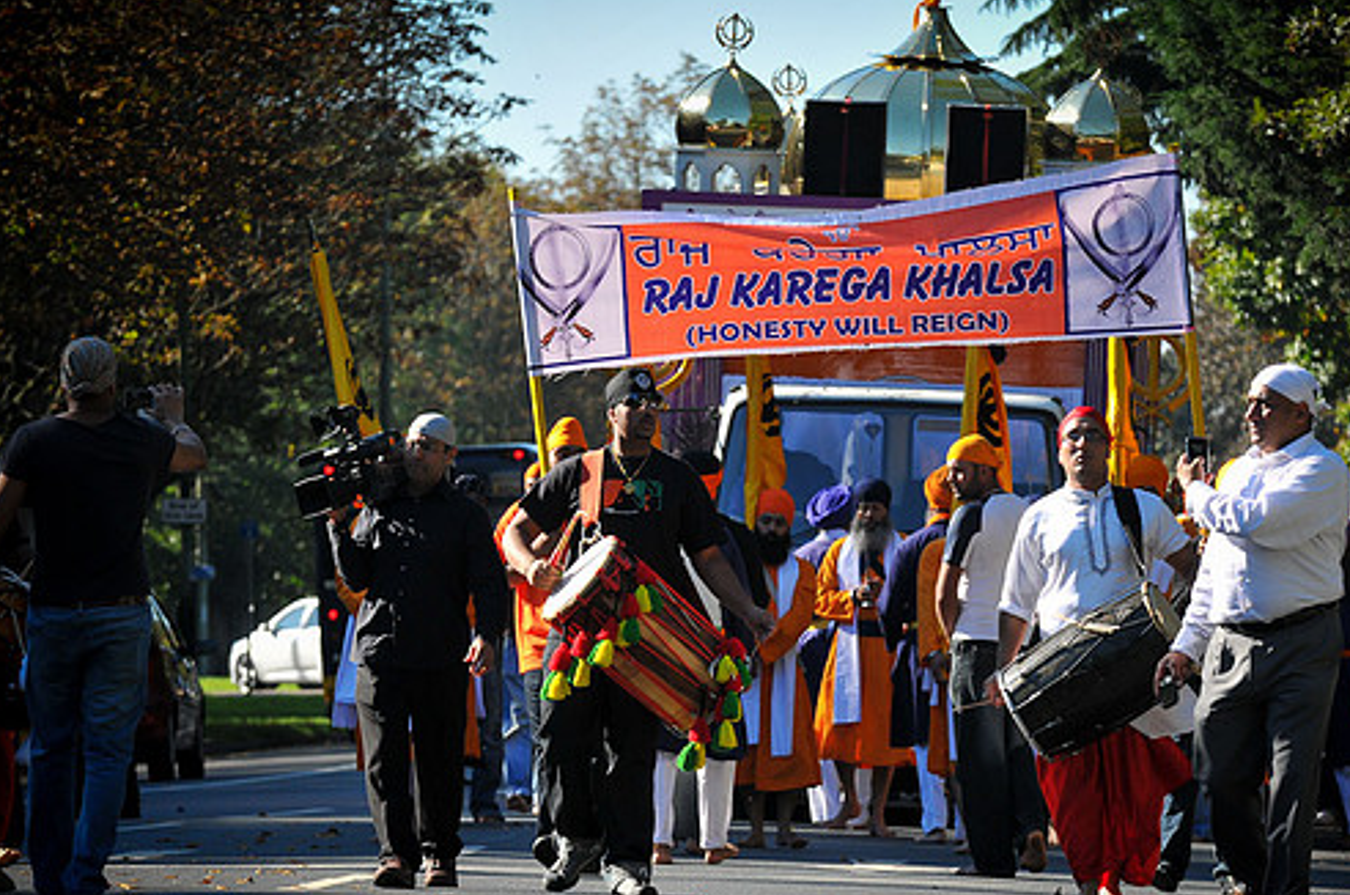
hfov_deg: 5.8
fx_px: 13249
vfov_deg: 3.9
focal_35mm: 354
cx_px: 757
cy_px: 509
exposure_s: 1/500
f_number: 7.1
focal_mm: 200
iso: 400
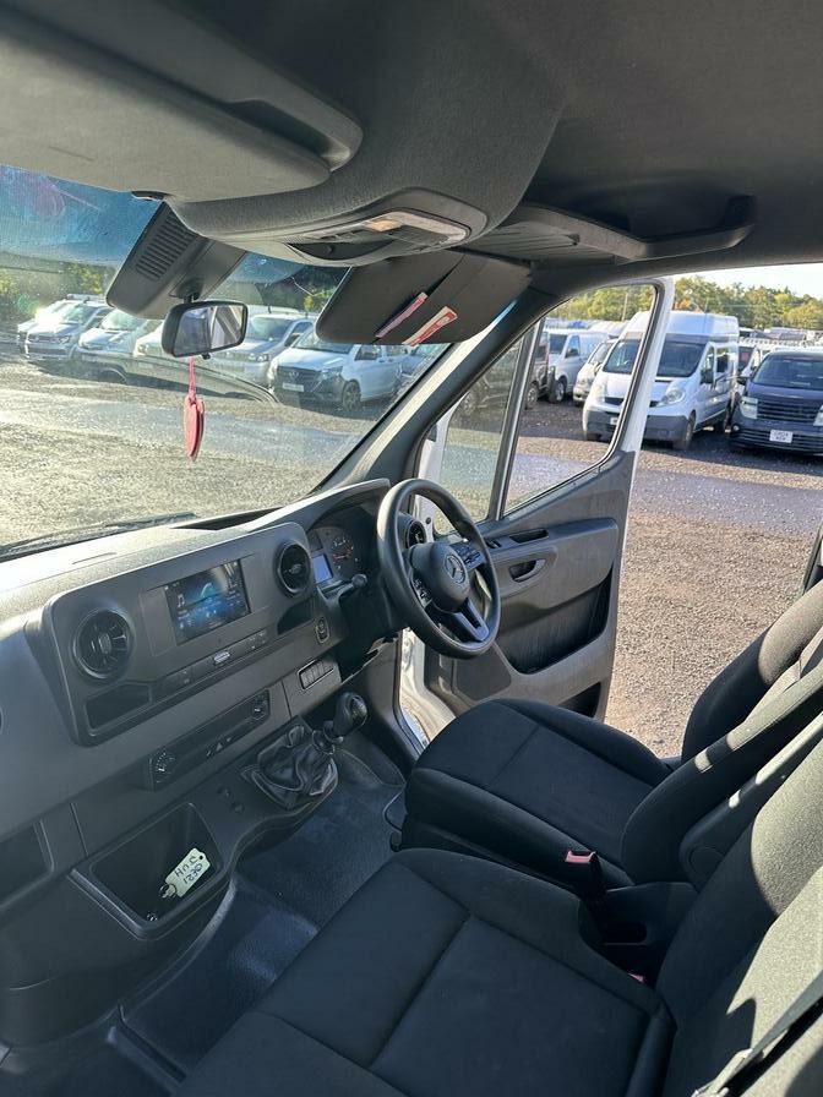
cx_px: 412
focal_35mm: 24
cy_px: 548
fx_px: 761
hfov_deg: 56.8
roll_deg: -3.8
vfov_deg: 71.6
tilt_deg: -15.6
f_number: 1.78
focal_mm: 6.86
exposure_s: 1/424
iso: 80
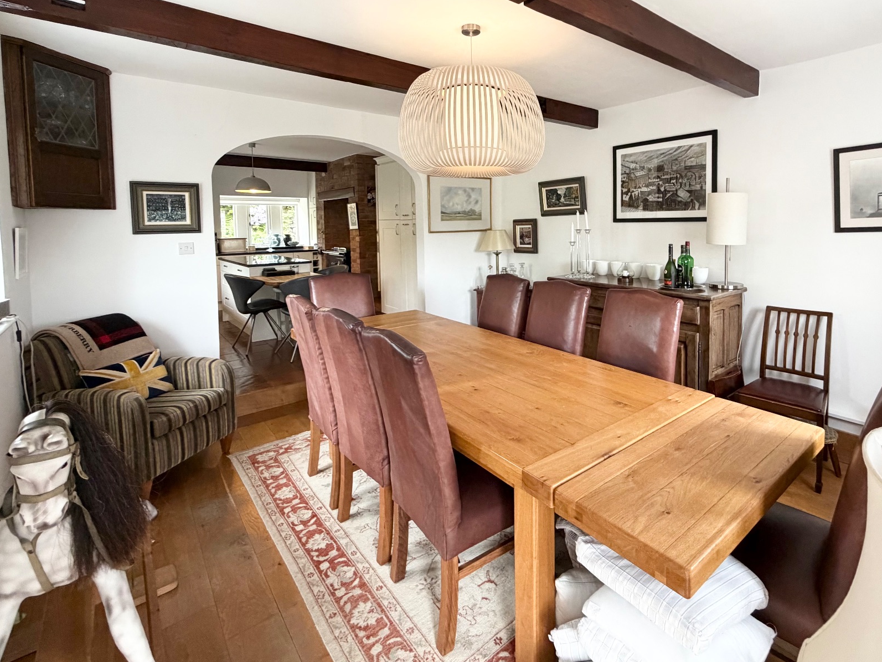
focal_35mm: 18
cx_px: 520
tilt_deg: -0.9
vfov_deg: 70.4
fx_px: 459
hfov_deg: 86.9
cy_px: 247
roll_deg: +0.6
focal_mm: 2.22
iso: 320
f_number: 2.2
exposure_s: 1/111
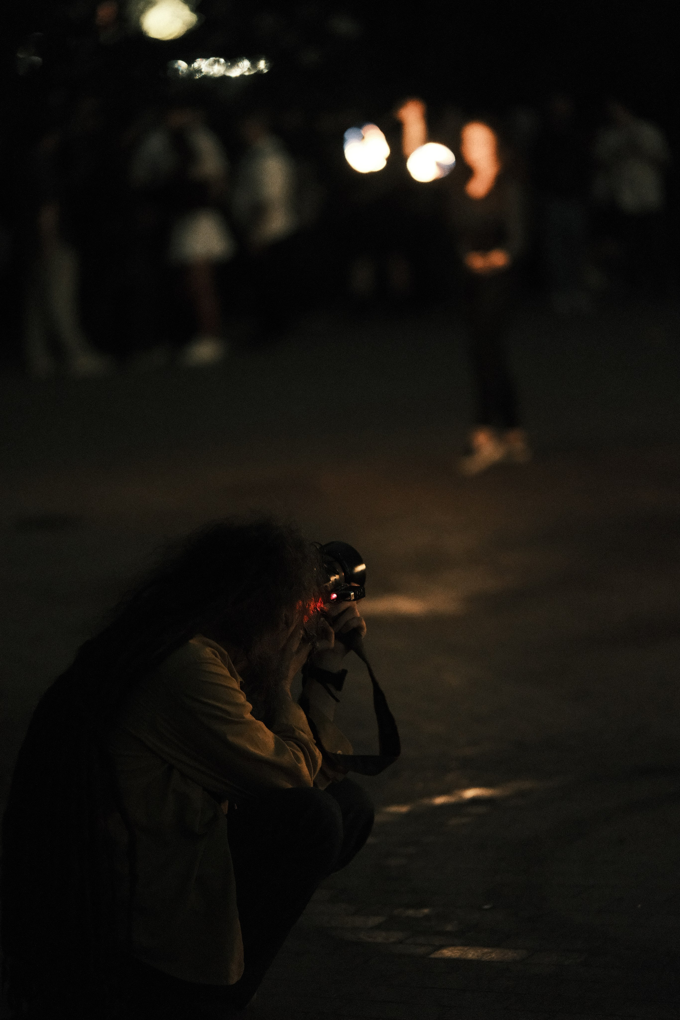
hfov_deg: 12.1
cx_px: 340
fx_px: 3201
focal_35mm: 113
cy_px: 510
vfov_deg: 18.1
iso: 10000
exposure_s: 1/250
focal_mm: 75
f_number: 1.2
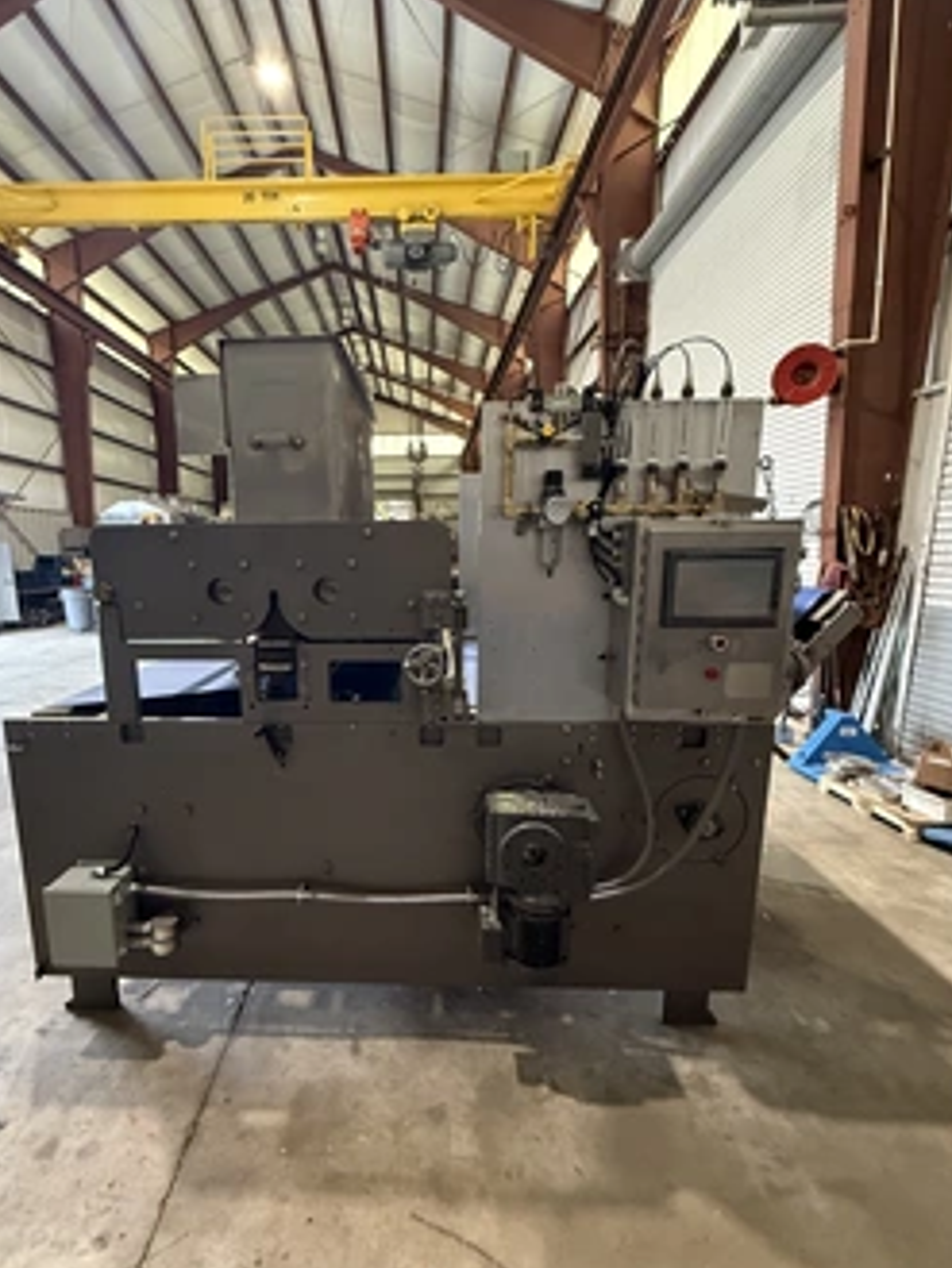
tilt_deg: -10.5
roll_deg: +0.8
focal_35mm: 17
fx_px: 623
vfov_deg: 90.9
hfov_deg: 74.4
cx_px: 412
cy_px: 674
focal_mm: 2.22
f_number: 2.2
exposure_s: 1/60
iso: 800
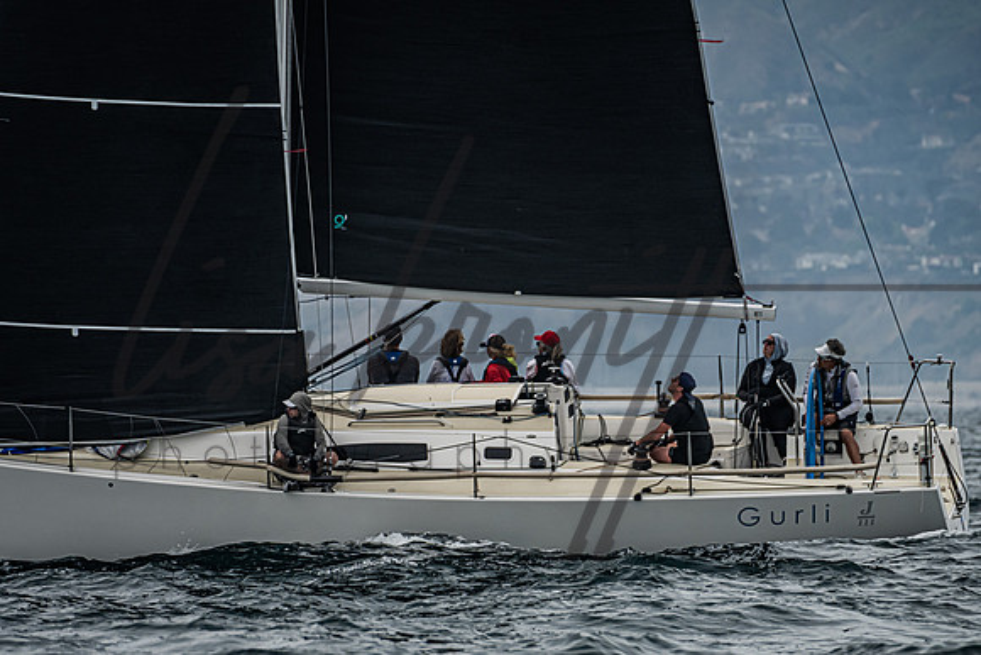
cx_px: 474
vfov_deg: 2.5
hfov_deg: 3.8
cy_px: 418
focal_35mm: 540
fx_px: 14721
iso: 320
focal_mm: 400
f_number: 8
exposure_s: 1/1600
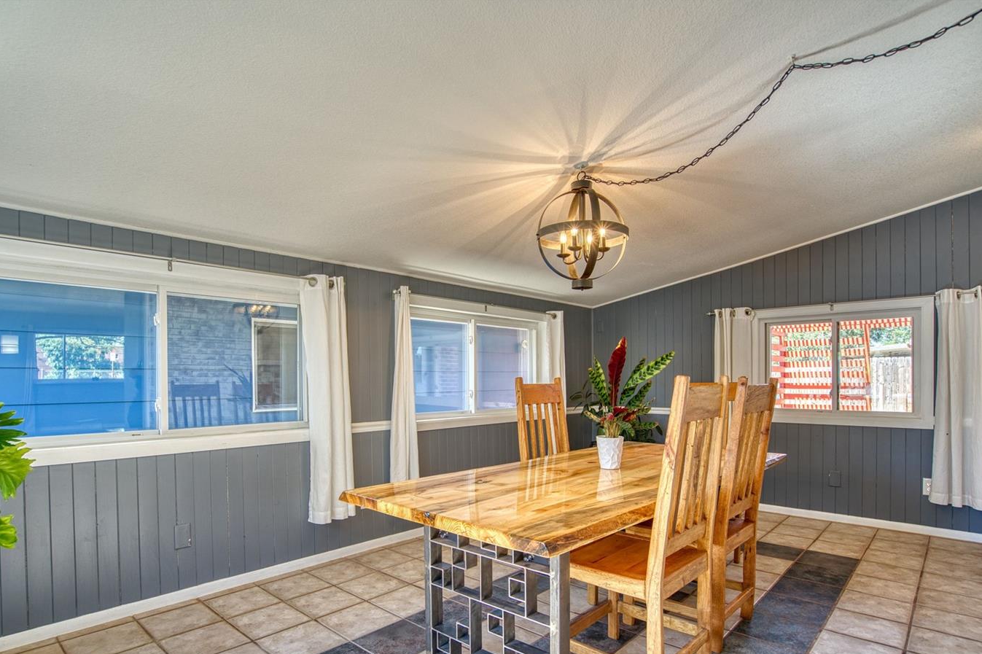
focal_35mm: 19
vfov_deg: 64.0
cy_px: 386
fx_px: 518
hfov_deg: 86.9
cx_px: 476
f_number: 4
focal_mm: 16
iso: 500
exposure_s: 1/125
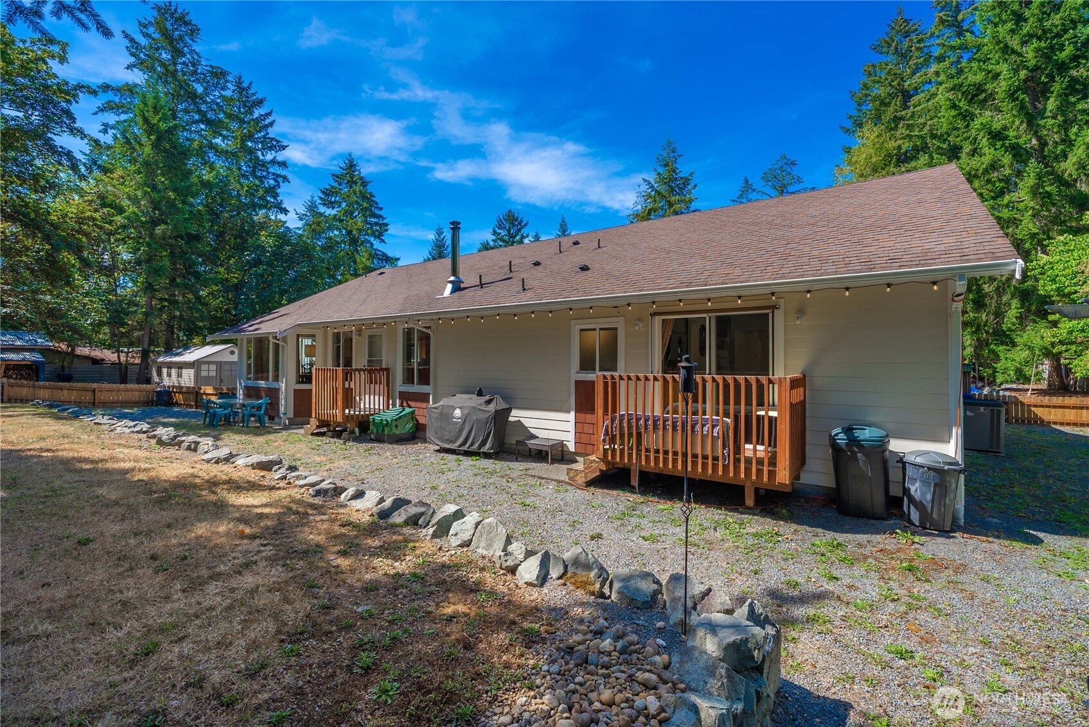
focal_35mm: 15
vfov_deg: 77.4
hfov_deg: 100.4
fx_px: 454
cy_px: 364
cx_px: 544
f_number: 7.1
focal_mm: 15
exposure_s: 1/160
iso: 80
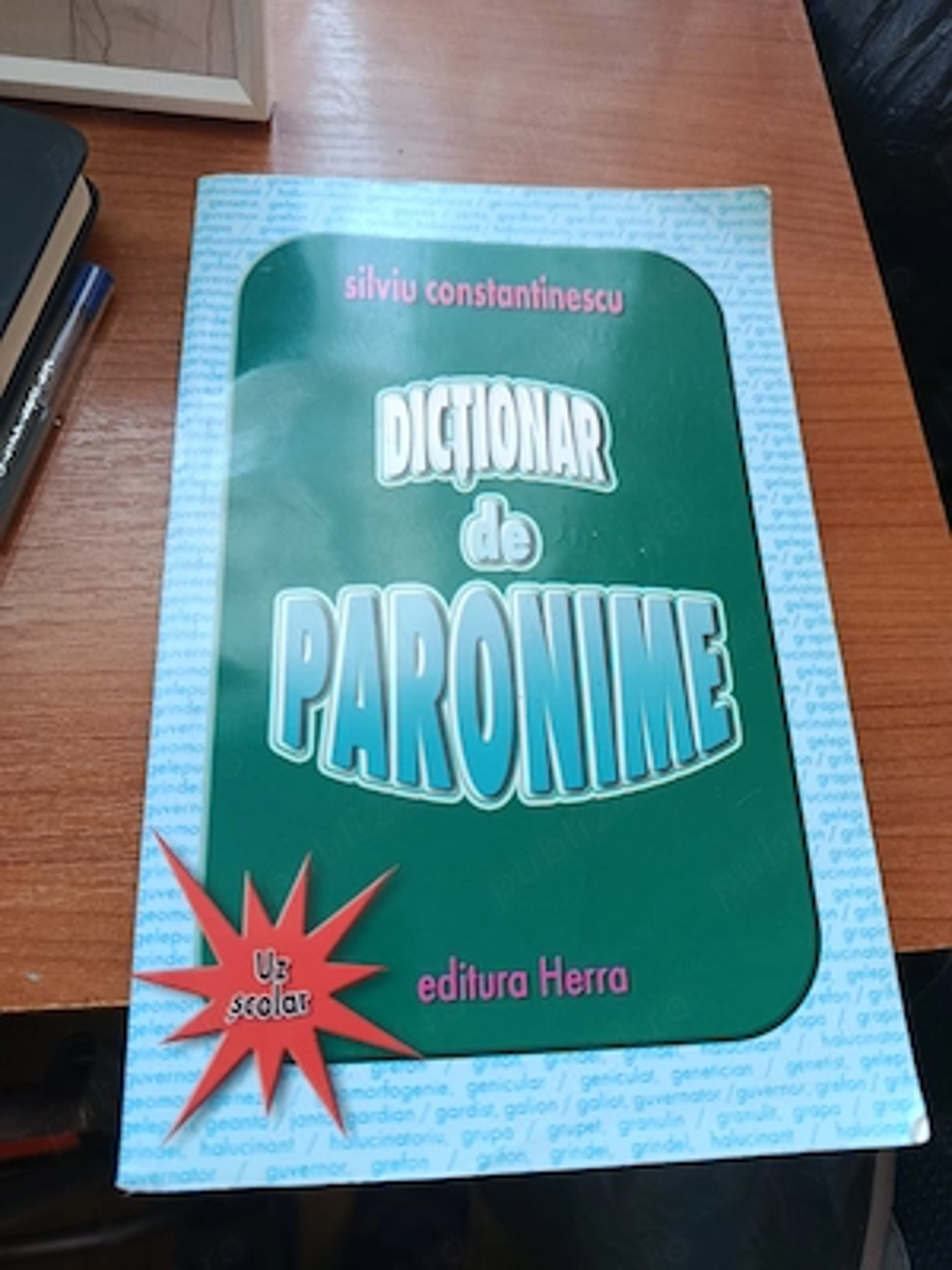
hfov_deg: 56.8
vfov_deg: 71.6
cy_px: 635
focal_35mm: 24
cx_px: 476
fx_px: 880
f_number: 1.7
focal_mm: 5.24
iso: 1286
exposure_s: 1/50
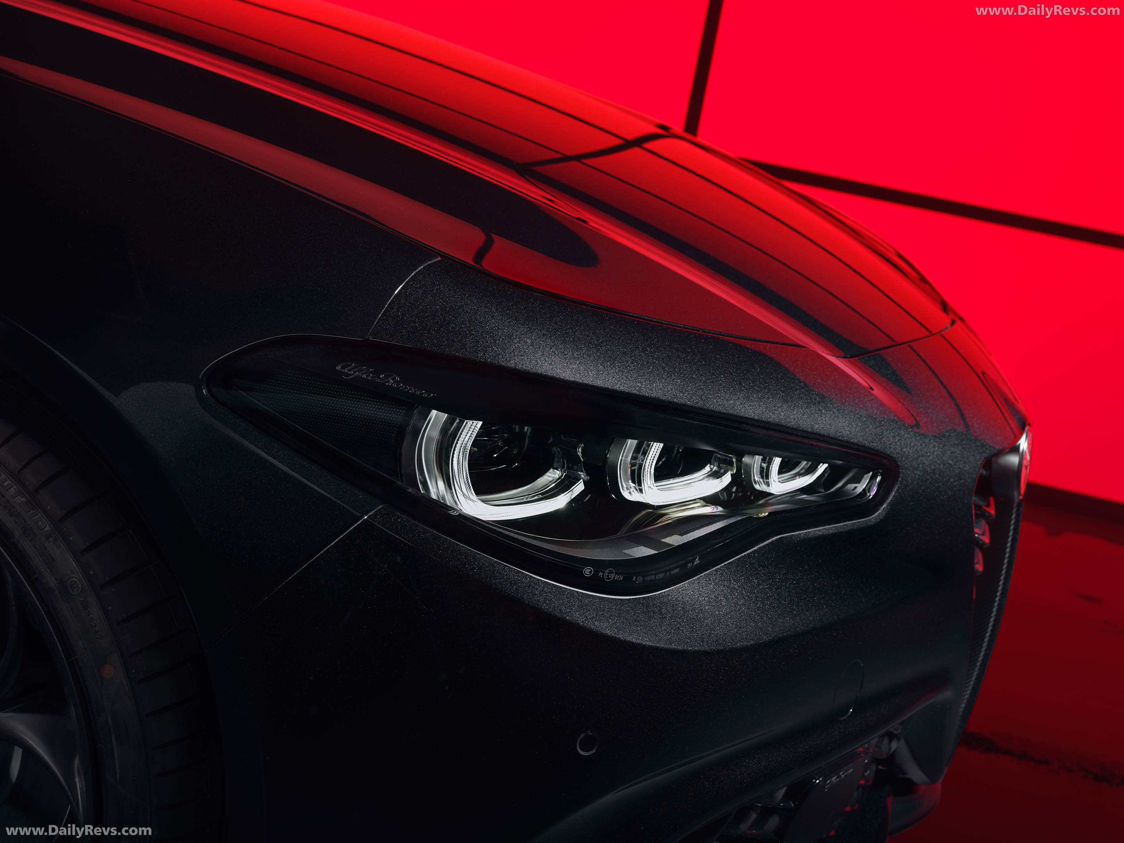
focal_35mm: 51
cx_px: 562
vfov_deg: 28.6
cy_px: 422
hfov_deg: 37.5
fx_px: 1656
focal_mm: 64
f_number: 11
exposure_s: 2
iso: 40
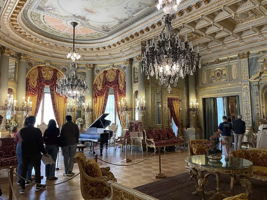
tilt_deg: +6.6
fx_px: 201
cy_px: 100
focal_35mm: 26
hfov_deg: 67.3
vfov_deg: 53.1
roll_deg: +0.3
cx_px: 134
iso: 320
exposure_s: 1/60
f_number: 1.6
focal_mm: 4.2
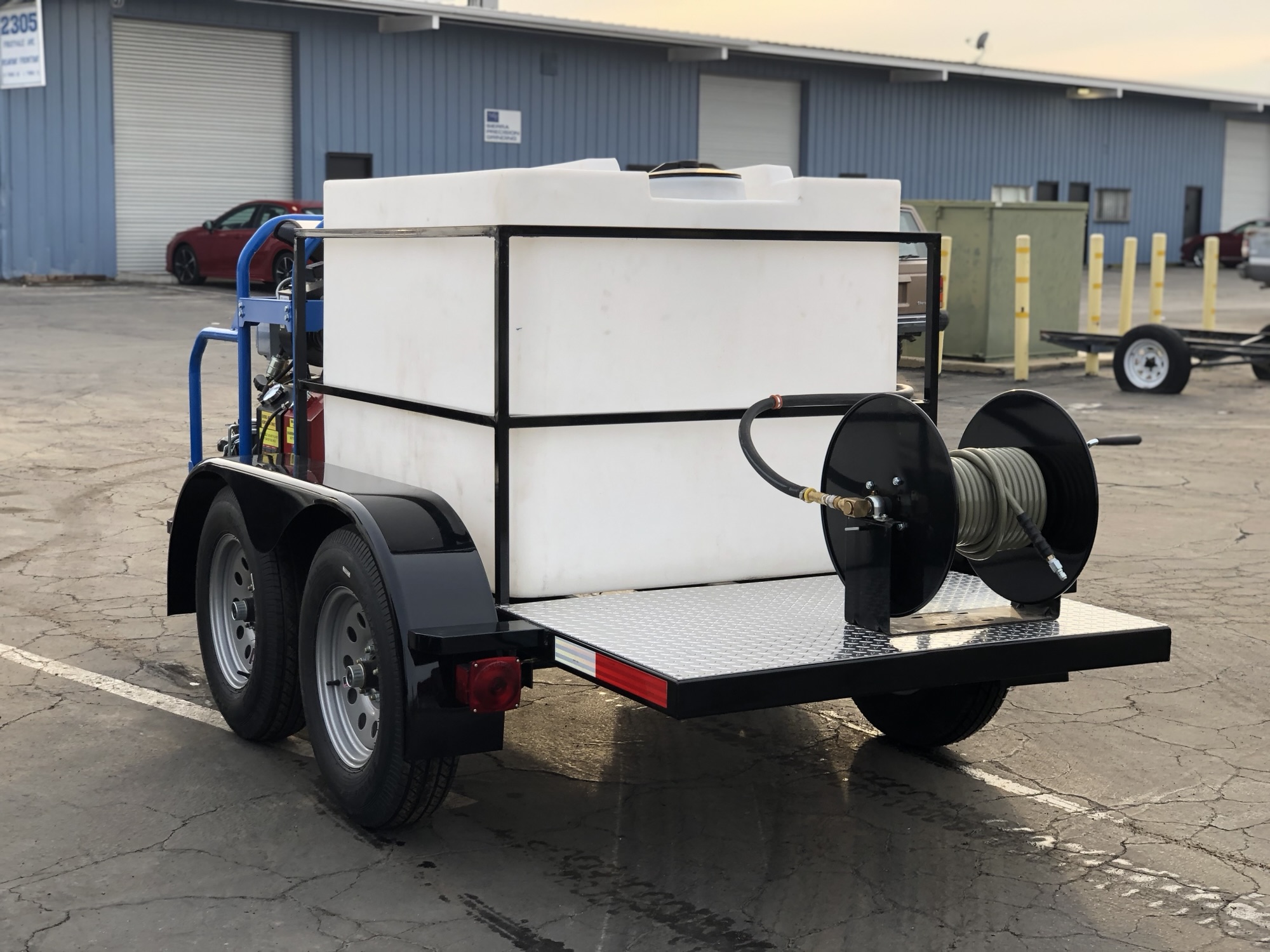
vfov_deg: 28.0
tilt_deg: -8.0
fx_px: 1908
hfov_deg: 36.8
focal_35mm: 52
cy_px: 476
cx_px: 635
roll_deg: -1.0
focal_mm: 6
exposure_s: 1/220
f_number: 2.4
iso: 16
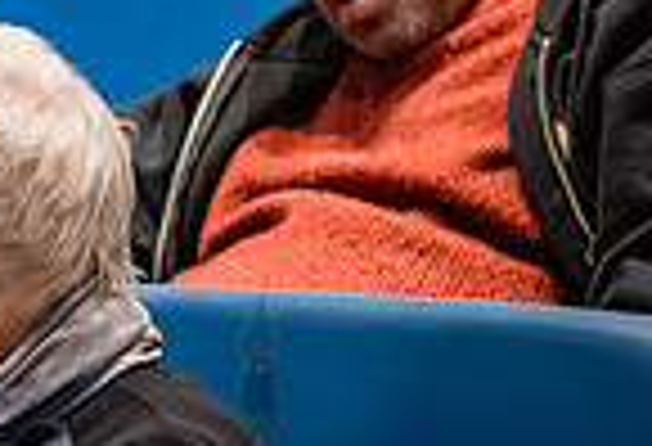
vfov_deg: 2.2
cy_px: 227
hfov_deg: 3.2
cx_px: -524
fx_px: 11713
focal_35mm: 642
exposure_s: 1/200
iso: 6400
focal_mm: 128
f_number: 5
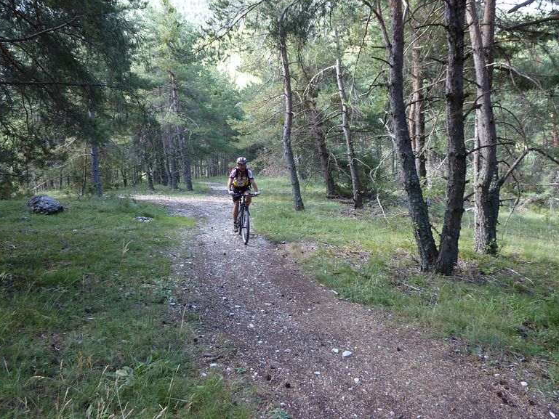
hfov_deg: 67.3
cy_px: 203
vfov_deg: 53.1
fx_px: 420
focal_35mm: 26
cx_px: 269
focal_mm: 4.1
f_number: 3.3
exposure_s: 1/30
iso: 100
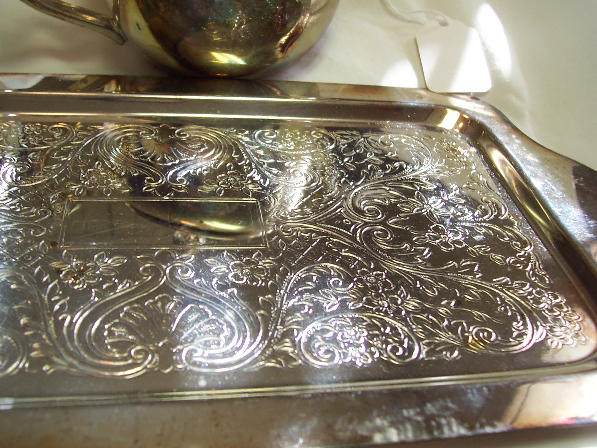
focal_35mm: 37
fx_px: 638
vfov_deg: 38.7
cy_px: 224
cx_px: 298
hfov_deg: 50.1
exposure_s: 1/90
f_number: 2.8
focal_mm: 5.6
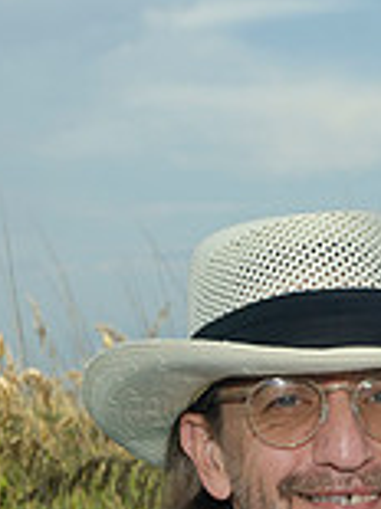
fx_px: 3160
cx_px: 483
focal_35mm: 215
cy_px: 617
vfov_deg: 9.1
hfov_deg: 6.8
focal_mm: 40
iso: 100
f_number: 9
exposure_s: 1/250
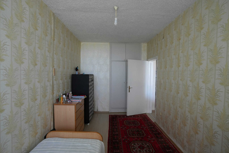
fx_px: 108
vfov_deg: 70.4
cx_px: 114
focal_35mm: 17
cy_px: 76
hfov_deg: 93.3
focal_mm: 17
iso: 1250
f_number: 4
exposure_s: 1/160
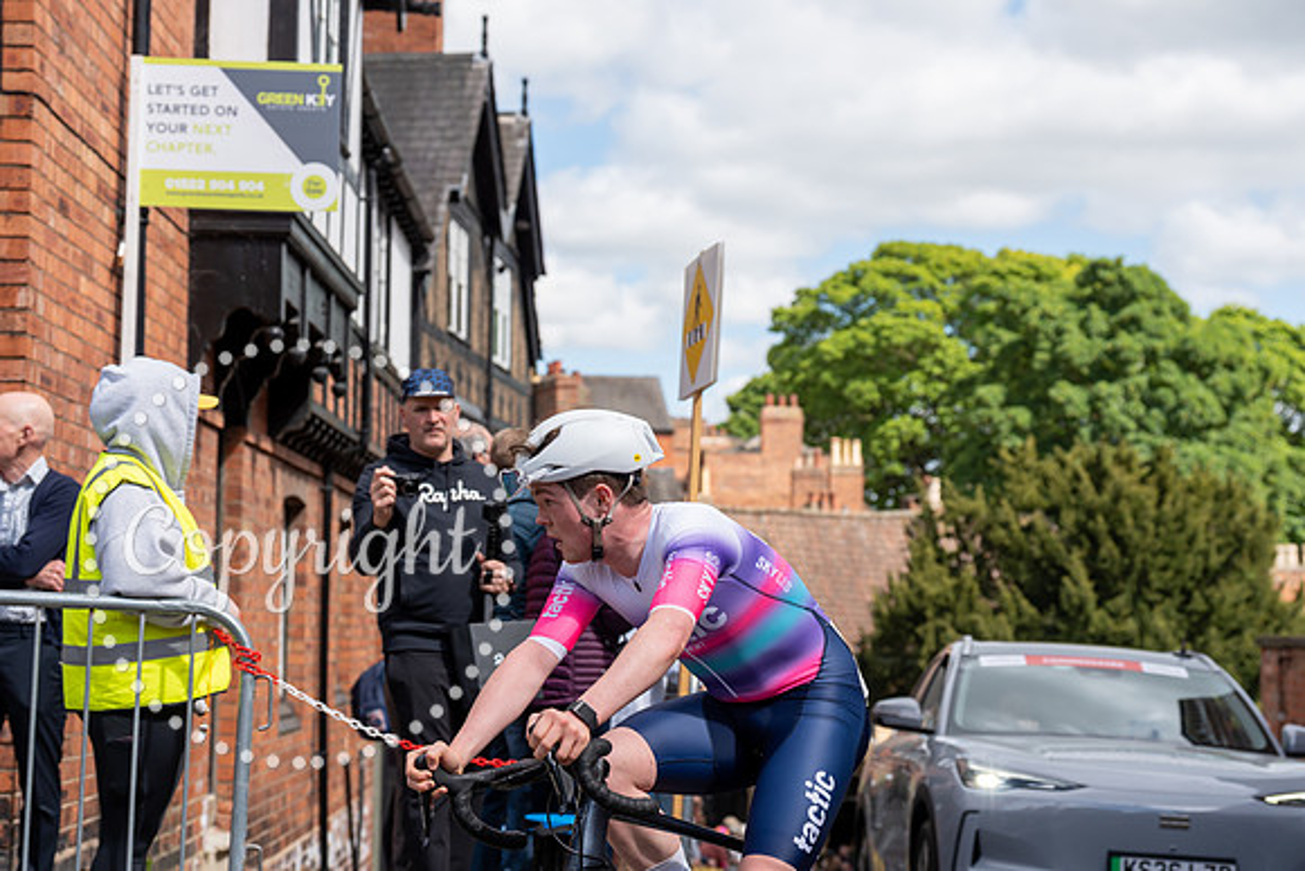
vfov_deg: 19.5
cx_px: 652
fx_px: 2538
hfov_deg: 28.8
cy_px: 436
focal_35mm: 70
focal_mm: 70
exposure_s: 1/1000
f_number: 5
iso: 320
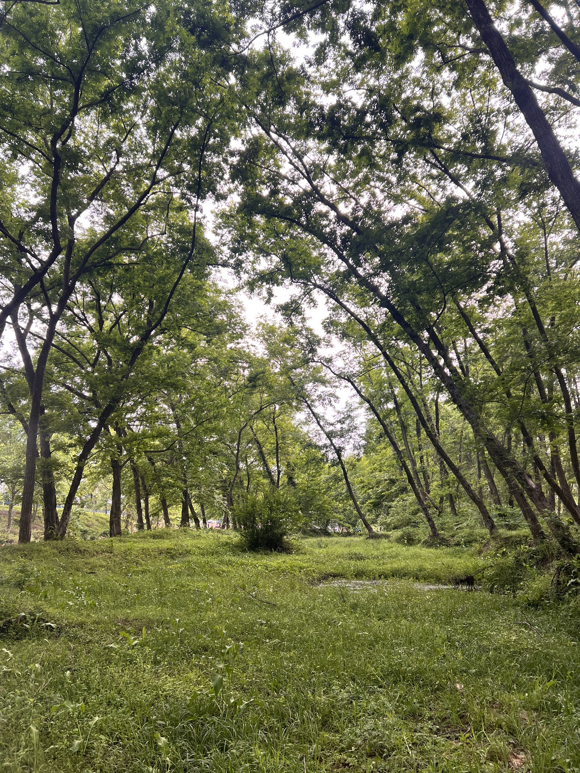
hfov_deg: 53.1
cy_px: 386
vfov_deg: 67.3
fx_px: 581
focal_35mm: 26
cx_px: 290
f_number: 1.5
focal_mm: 5.7
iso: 40
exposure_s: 1/216
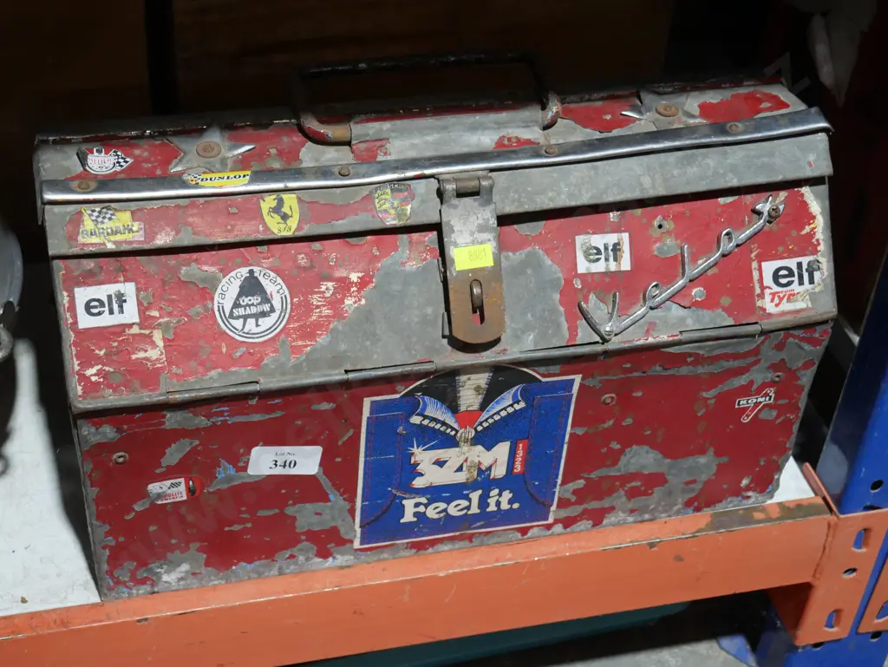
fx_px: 1489
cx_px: 444
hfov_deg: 33.2
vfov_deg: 25.3
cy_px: 334
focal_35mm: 58
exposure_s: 1/60
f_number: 5.4
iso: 1000
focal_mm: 29
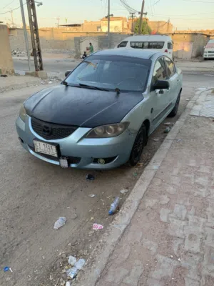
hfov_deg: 53.1
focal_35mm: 26
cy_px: 143
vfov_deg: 67.3
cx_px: 107
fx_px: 214
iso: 25
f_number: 1.8
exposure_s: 1/155
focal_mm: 4.25
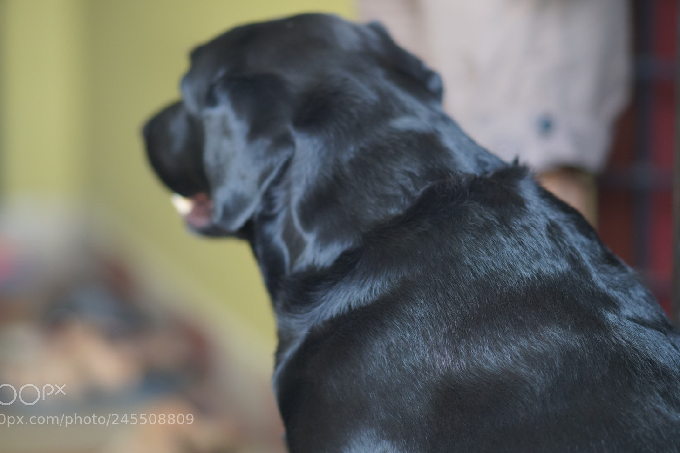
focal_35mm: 148
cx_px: 323
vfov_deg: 9.3
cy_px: 207
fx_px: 2796
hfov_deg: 13.9
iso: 1000
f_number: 2
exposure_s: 1/160
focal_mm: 135
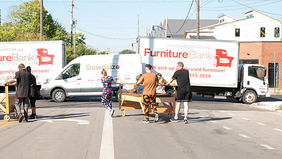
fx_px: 509
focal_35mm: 68
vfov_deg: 17.8
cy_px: 83
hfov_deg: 30.9
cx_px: 114
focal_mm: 42
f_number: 11
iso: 500
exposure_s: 1/200
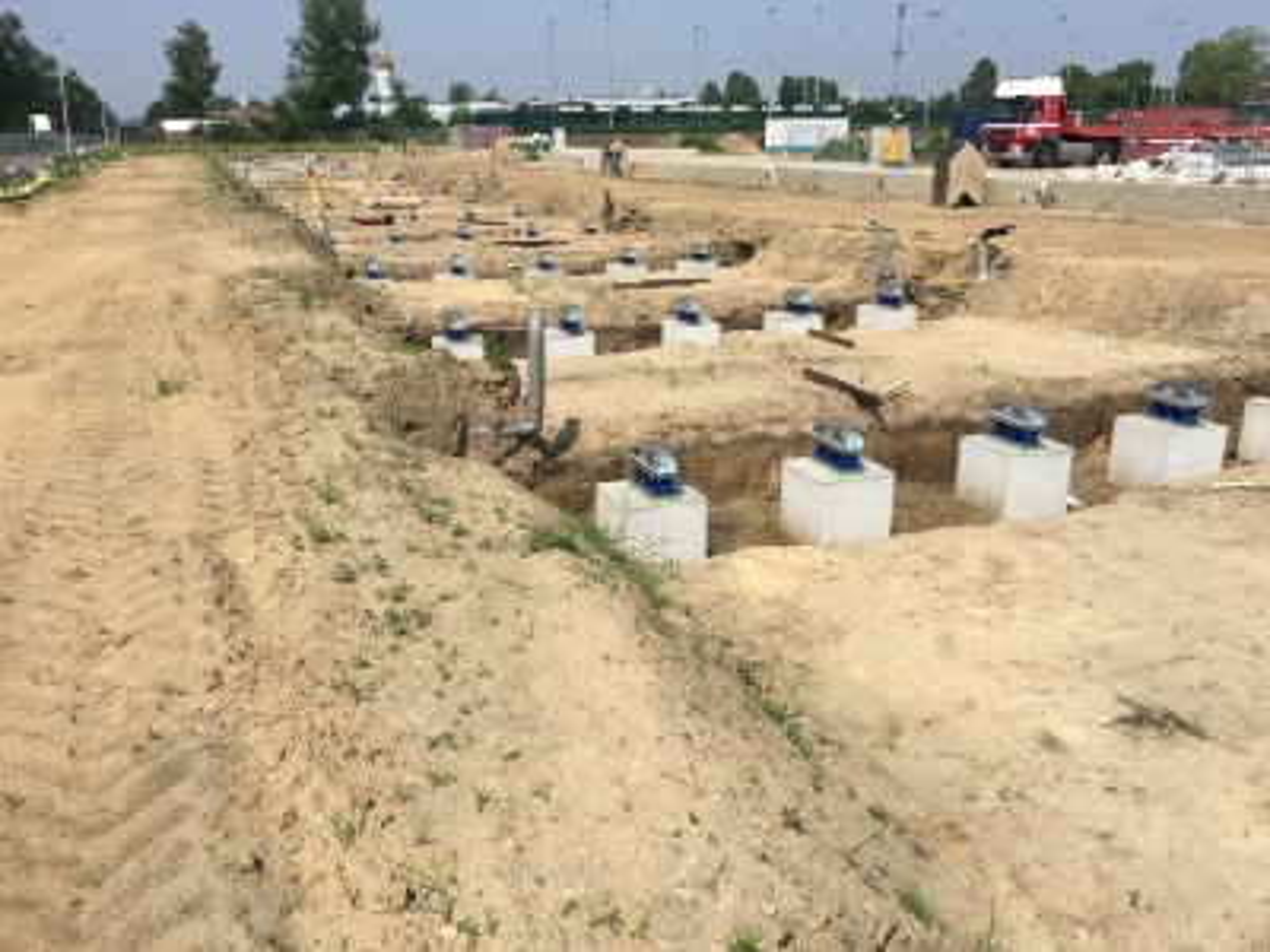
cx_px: 635
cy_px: 476
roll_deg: +0.9
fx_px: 1064
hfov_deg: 61.7
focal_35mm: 29
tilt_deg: -17.5
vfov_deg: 48.2
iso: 25
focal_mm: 4.15
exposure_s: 1/2481
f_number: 2.2
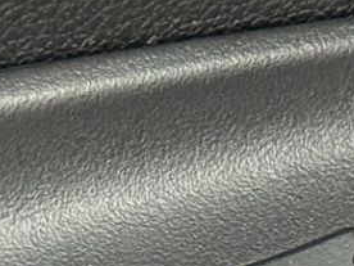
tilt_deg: -46.7
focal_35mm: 334
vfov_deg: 4.4
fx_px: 3416
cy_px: 479
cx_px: 41
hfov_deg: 5.9
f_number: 1.78
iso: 500
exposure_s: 1/40
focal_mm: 6.76
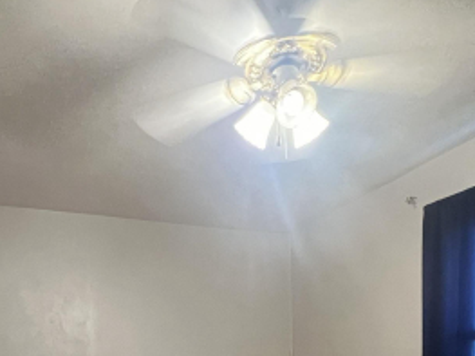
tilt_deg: -6.8
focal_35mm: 33
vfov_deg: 33.3
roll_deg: +2.5
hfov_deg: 54.7
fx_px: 453
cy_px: 446
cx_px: 174
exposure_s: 1/60
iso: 500
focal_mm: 1.57
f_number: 1.8
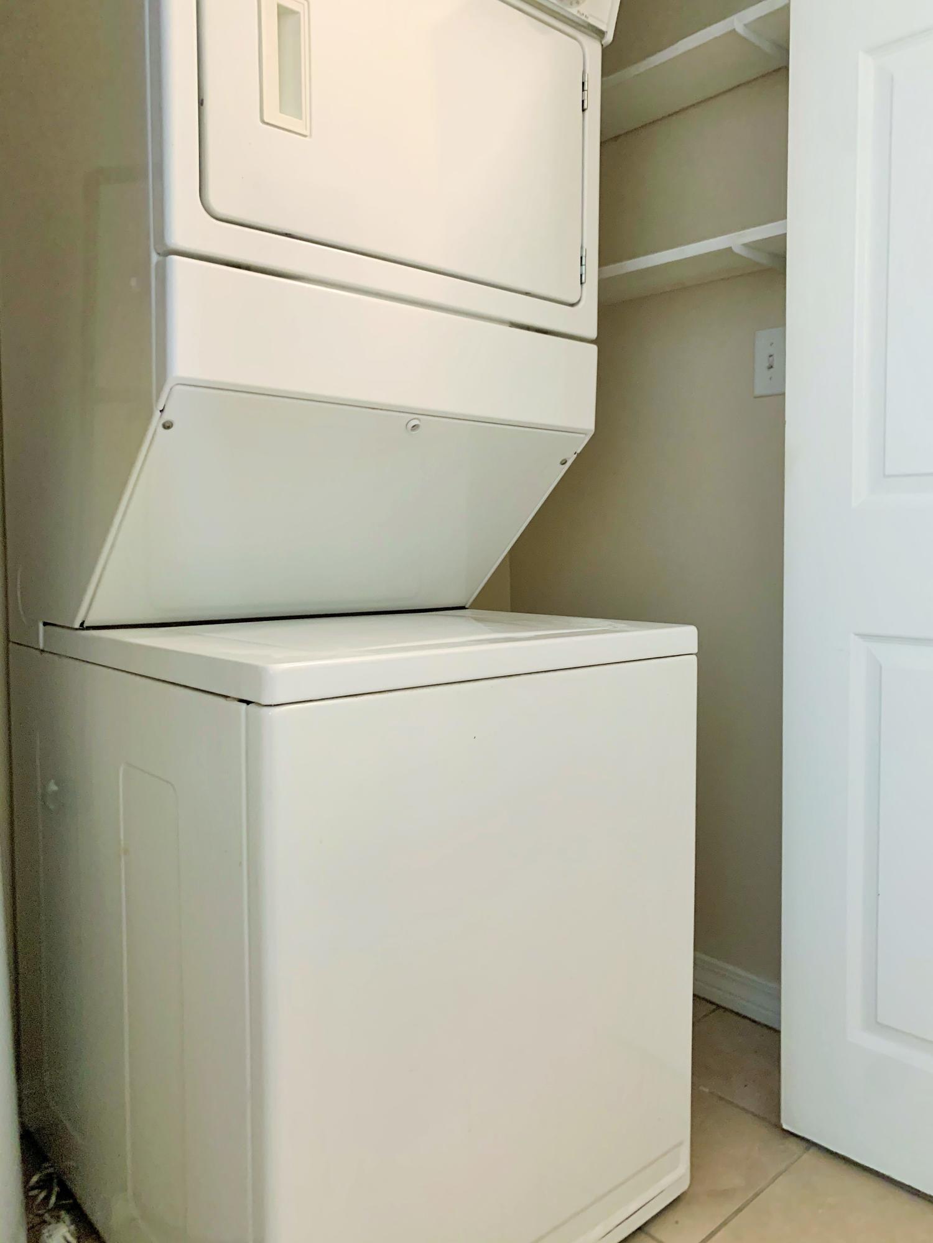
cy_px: 622
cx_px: 466
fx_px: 934
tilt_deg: -4.3
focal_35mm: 26
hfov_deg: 53.1
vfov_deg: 67.3
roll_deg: +1.0
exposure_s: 1/40
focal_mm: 4.25
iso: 400
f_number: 1.8
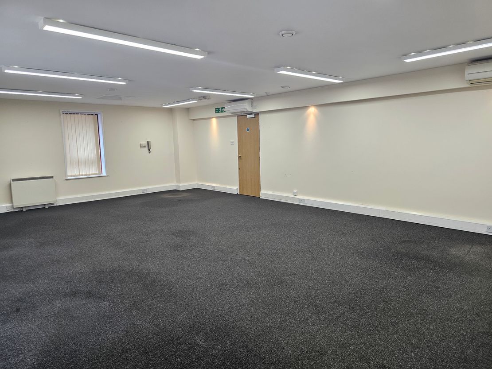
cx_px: 246
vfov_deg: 58.9
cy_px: 184
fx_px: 327
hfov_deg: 73.9
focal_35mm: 23
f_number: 1.7
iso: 200
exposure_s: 1/120
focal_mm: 6.3
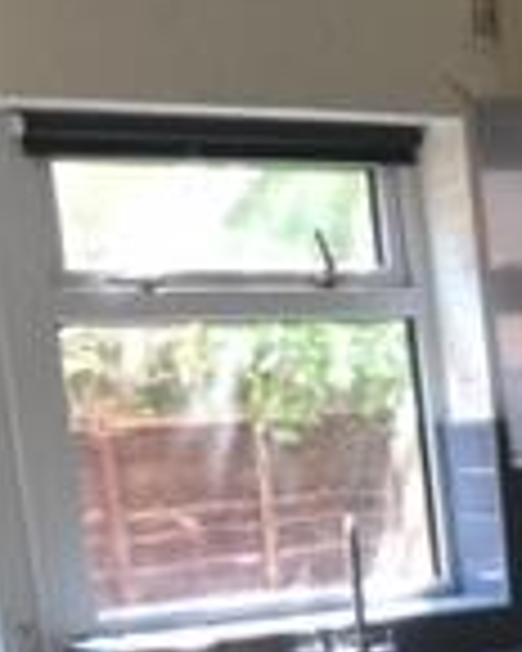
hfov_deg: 11.1
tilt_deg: -12.0
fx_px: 2414
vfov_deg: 14.4
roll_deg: -0.4
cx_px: 1071
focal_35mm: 125
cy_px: 953
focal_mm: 4.15
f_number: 2.2
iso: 40
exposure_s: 1/17
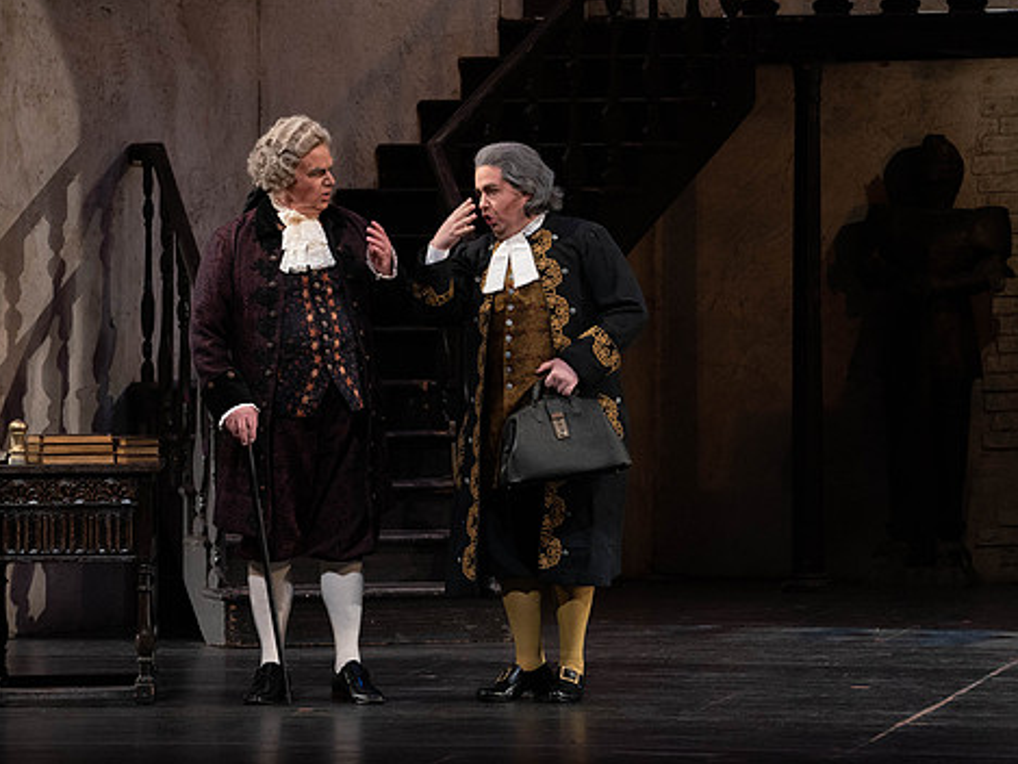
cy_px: 368
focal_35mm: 213
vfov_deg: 7.0
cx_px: 473
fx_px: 6266
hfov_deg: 9.3
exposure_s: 1/250
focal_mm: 179
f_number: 8
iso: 3200
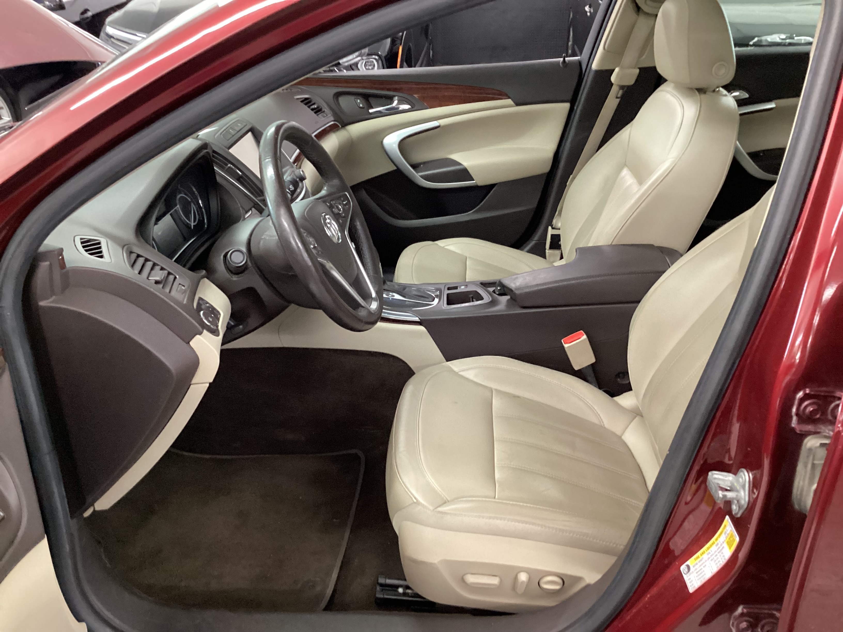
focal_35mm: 31
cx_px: 422
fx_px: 755
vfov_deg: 45.4
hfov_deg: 58.4
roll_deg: +0.1
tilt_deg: -27.9
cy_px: 316
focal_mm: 3.3
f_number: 2.4
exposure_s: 1/30
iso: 400
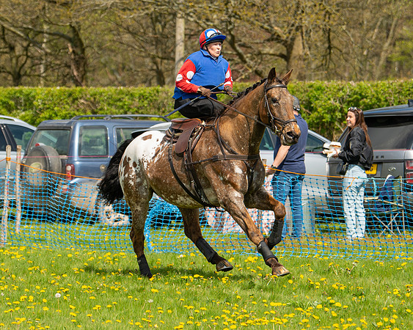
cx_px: 165
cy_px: 175
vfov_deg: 6.8
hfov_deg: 8.5
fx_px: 2777
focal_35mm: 227
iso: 200
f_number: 4
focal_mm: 122
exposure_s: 1/1250
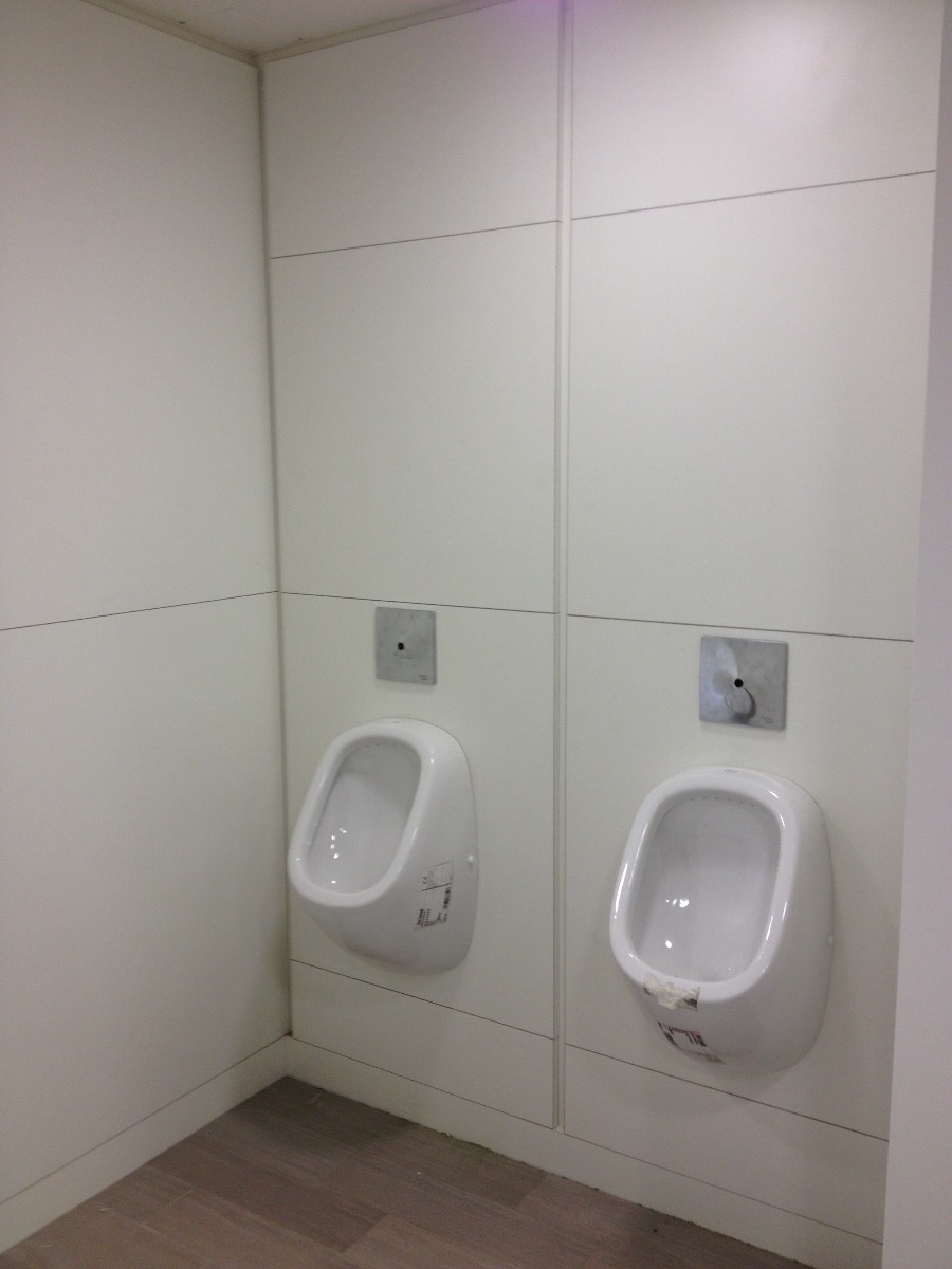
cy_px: 634
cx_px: 476
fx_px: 1283
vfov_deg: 52.6
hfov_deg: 40.7
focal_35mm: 35
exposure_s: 1/40
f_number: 2.4
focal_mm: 4.28
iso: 50
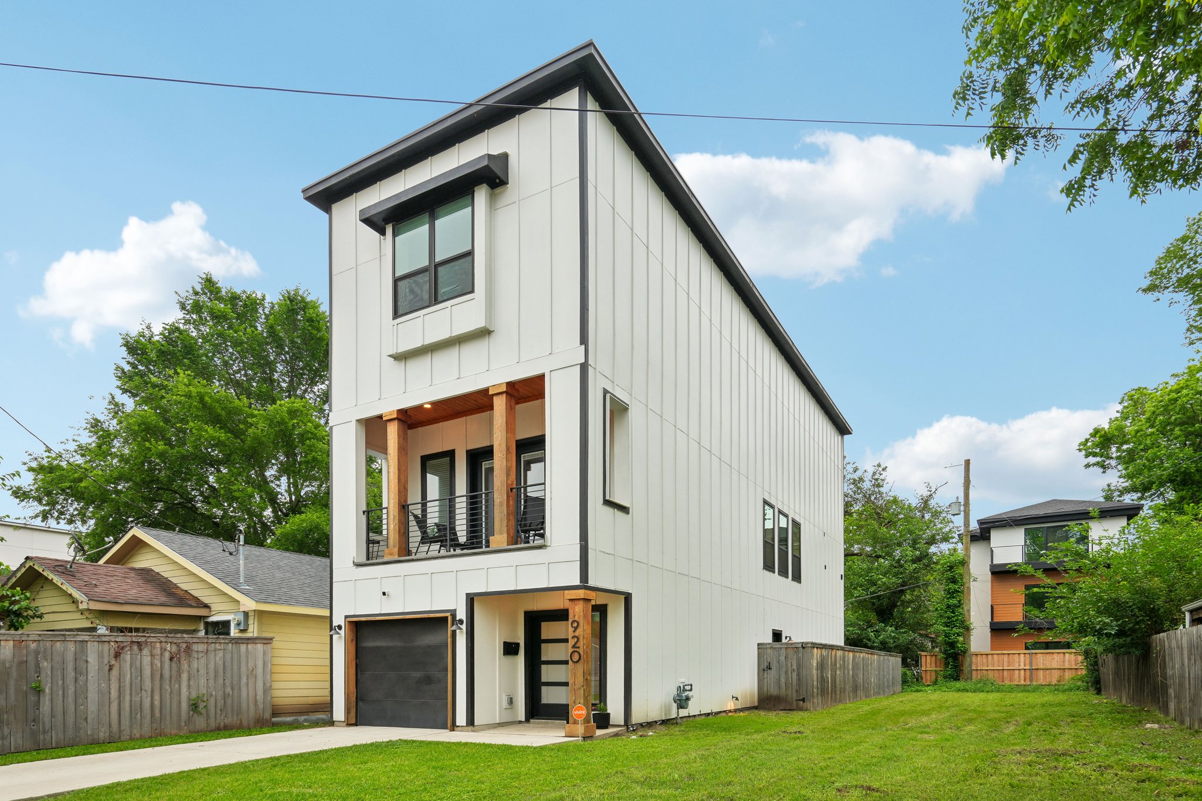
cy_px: 400
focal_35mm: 20
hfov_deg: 84.0
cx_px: 601
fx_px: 668
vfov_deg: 61.9
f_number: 8
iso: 100
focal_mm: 20
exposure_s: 1/30
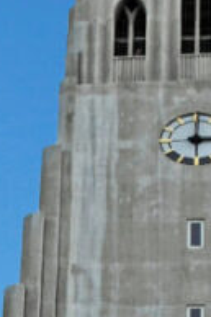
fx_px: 1638
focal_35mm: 186
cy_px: 518
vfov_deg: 10.6
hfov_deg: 7.4
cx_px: 41
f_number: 6.3
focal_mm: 20
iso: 100
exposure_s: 1/250
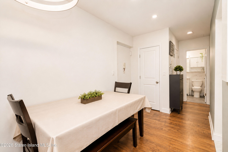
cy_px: 76
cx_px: 114
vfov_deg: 72.1
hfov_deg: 95.0
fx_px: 104
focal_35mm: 16
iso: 64
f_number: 4
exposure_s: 1/30
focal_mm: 16.5
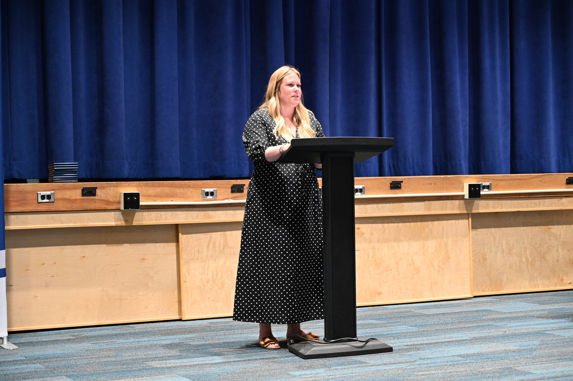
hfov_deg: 28.9
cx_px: 286
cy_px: 190
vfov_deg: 19.4
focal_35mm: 70
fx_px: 1113
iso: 3200
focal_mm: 70
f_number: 4
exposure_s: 1/60
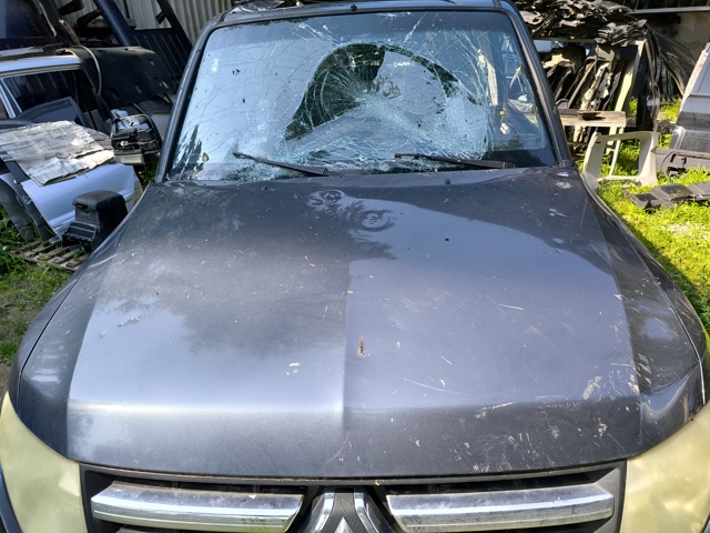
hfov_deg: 71.6
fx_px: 492
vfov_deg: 56.8
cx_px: 355
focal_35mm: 24
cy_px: 266
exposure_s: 1/347
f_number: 1.9
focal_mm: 6.92
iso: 50
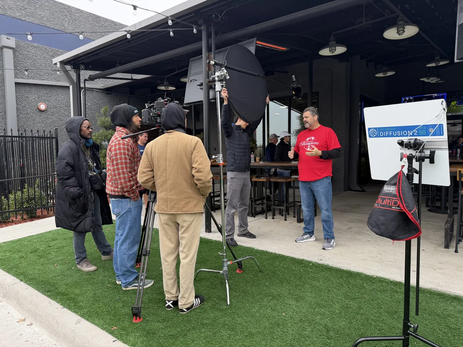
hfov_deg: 71.6
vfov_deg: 56.8
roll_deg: -0.8
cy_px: 174
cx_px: 232
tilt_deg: -4.5
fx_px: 321
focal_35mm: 24
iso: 80
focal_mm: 6.76
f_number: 1.78
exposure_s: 1/121
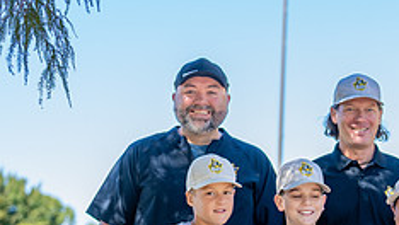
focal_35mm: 159
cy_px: 340
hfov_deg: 13.3
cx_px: 393
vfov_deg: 7.5
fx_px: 1683
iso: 100
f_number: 2.2
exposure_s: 1/500
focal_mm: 50
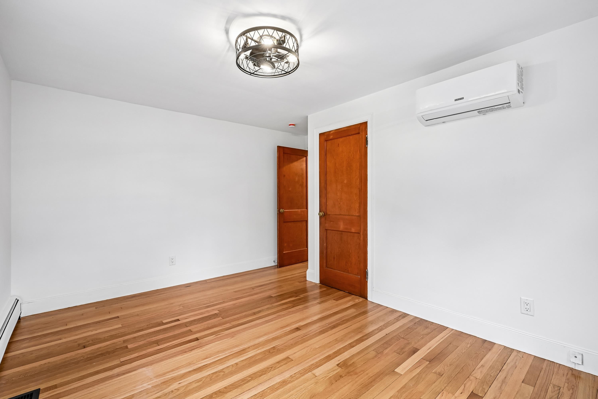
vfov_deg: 73.7
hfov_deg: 96.7
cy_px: 200
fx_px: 266
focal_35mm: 16
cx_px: 299
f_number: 8
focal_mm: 16
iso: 400
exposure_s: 1/30
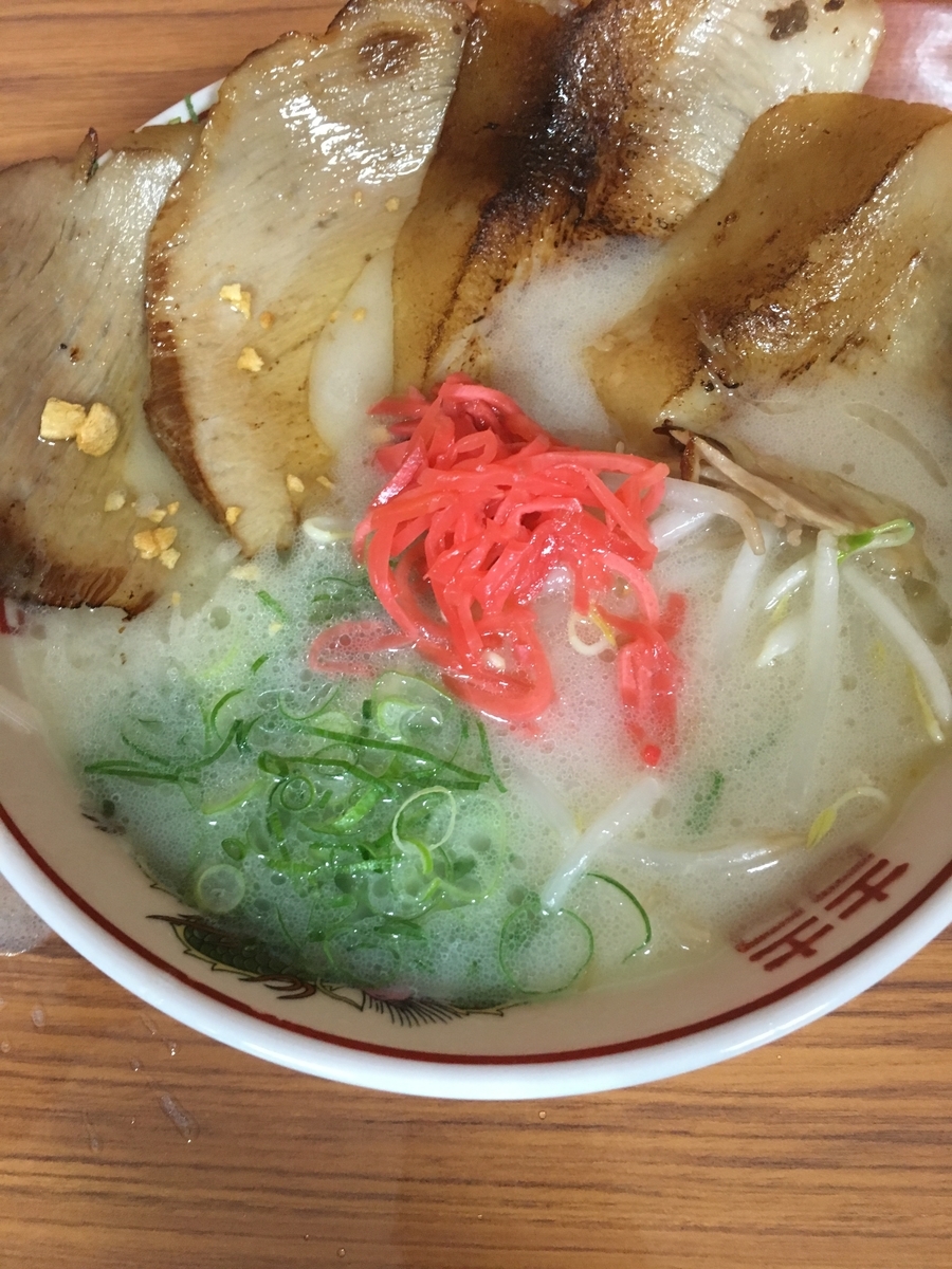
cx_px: 476
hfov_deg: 48.2
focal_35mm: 29
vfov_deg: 61.7
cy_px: 634
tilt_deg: -66.2
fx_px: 1063
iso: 160
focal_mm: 4.15
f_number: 2.2
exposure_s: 1/30
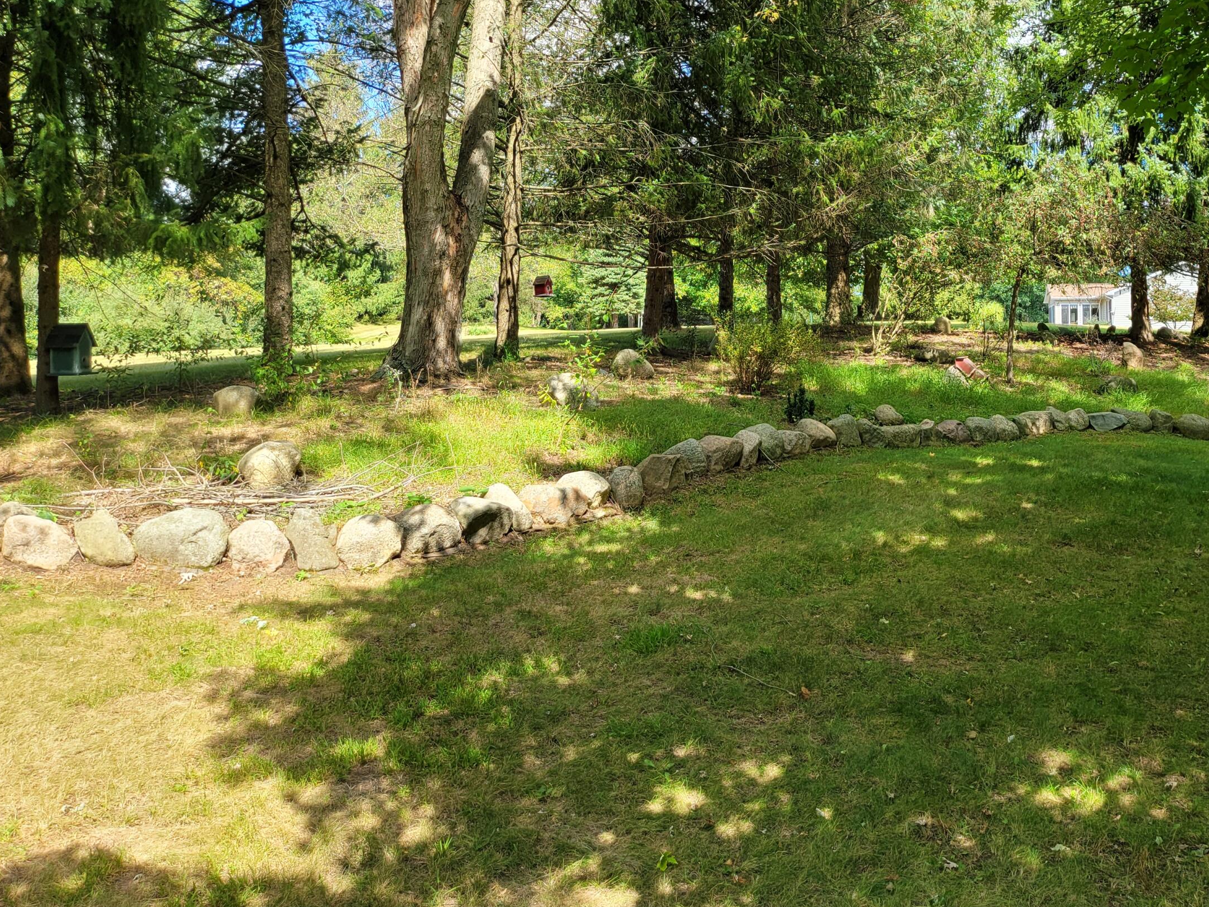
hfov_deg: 50.9
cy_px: 296
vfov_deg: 39.2
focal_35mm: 36
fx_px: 1257
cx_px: 743
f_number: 1.8
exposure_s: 1/449
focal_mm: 5
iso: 40
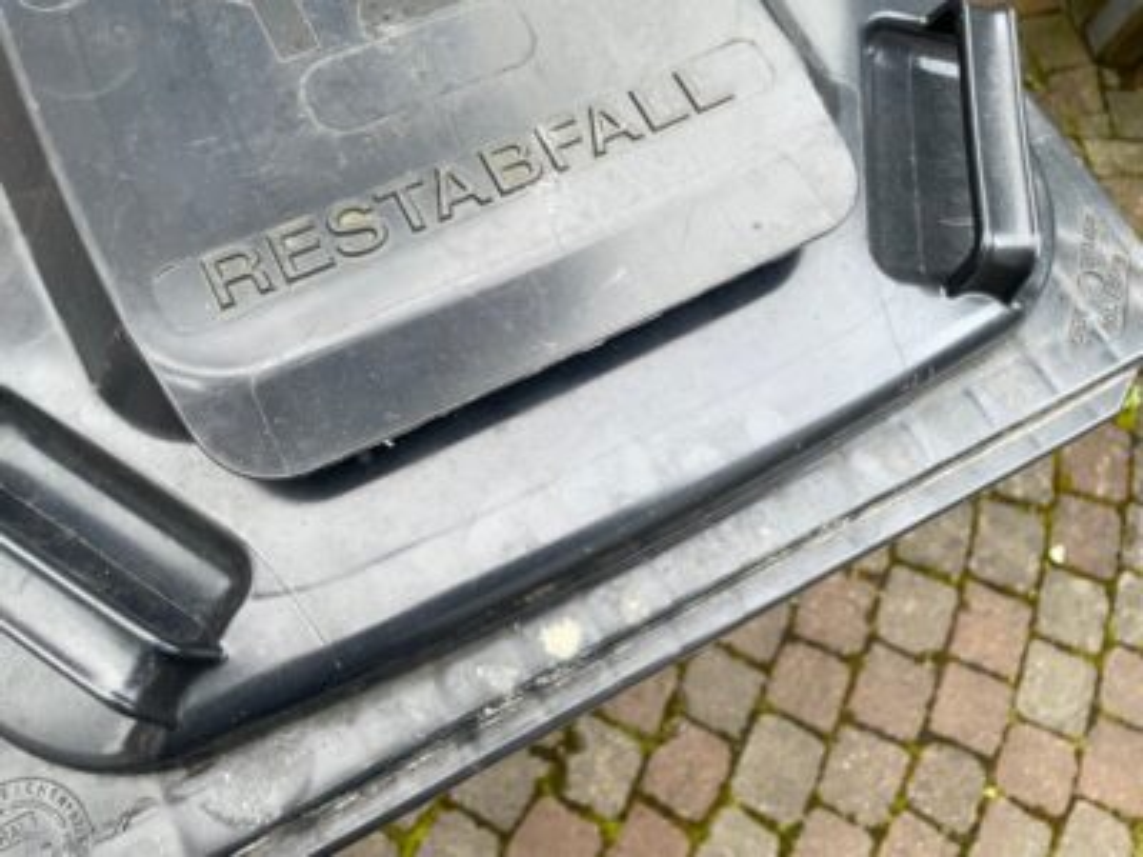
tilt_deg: -71.0
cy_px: 428
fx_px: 859
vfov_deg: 53.1
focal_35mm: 26
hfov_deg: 67.3
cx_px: 572
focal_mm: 4.2
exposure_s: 1/98
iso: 125
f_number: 1.6
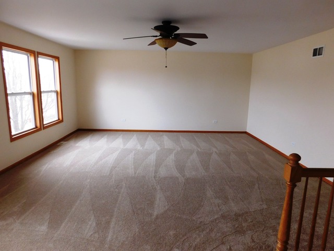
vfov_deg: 58.9
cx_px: 167
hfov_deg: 73.9
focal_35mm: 23
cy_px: 126
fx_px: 222
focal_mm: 4
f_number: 3
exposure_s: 1/50
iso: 125
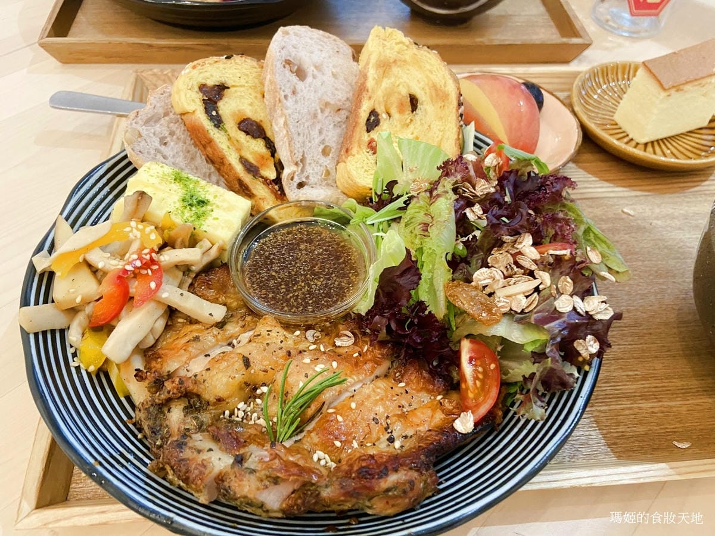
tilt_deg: -52.4
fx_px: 537
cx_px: 358
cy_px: 268
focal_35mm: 26
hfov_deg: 67.3
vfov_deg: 53.1
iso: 250
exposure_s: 1/60
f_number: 1.8
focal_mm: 4.25
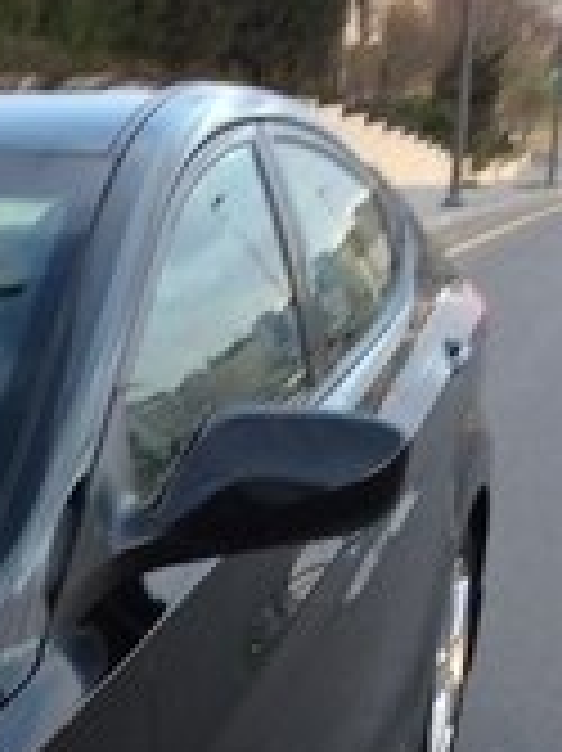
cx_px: -243
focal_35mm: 86
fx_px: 1864
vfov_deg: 20.9
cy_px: 959
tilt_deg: -23.6
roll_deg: +4.2
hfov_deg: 15.9
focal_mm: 4.15
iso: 40
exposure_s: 1/33
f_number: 2.2
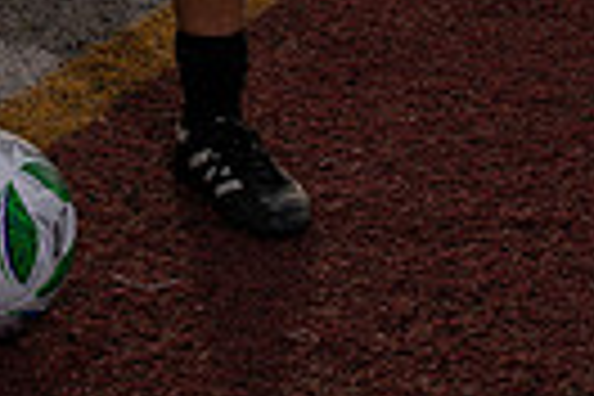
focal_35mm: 219
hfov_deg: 9.3
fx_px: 3613
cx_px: -14
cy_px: -576
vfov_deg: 6.0
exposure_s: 1/250
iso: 100
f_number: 8
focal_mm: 64
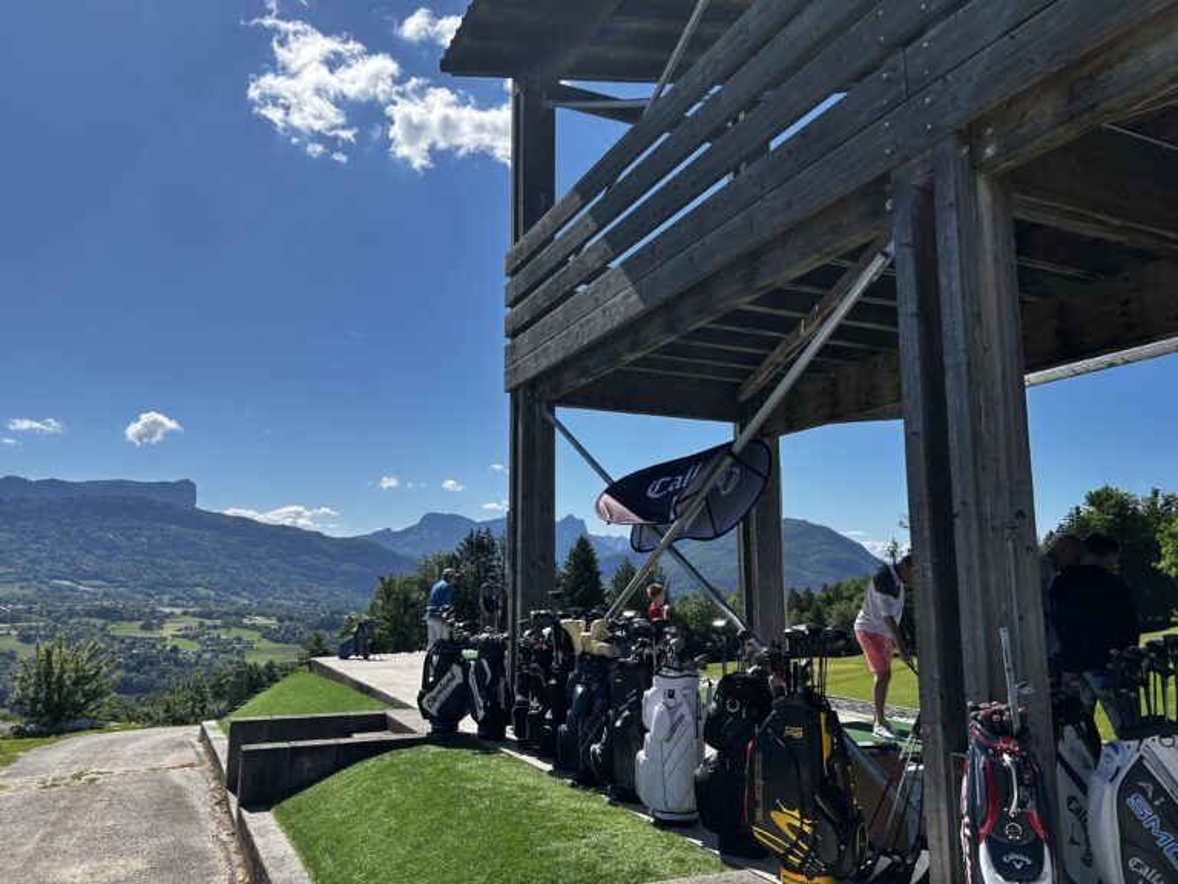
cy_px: 442
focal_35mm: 26
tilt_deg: +9.0
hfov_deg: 67.3
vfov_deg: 53.1
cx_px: 589
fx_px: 885
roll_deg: -0.1
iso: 50
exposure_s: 1/5319
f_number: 1.5
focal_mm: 5.7
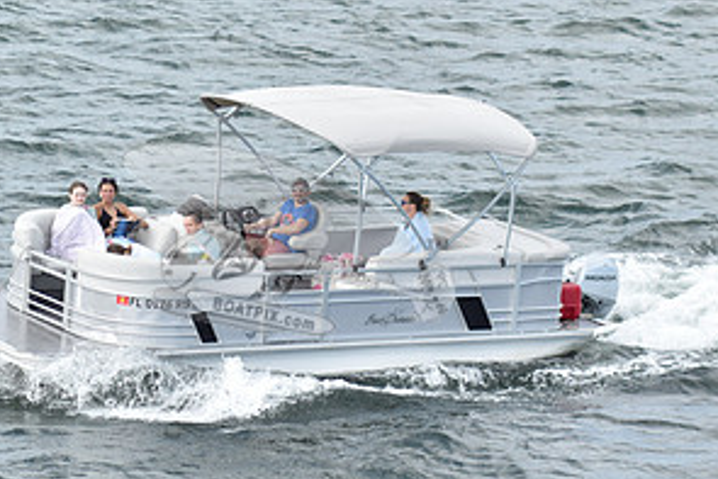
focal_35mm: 251
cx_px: 297
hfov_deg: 8.2
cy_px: 237
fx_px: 5008
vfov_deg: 5.5
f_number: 5.6
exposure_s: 1/1000
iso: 400
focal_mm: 85
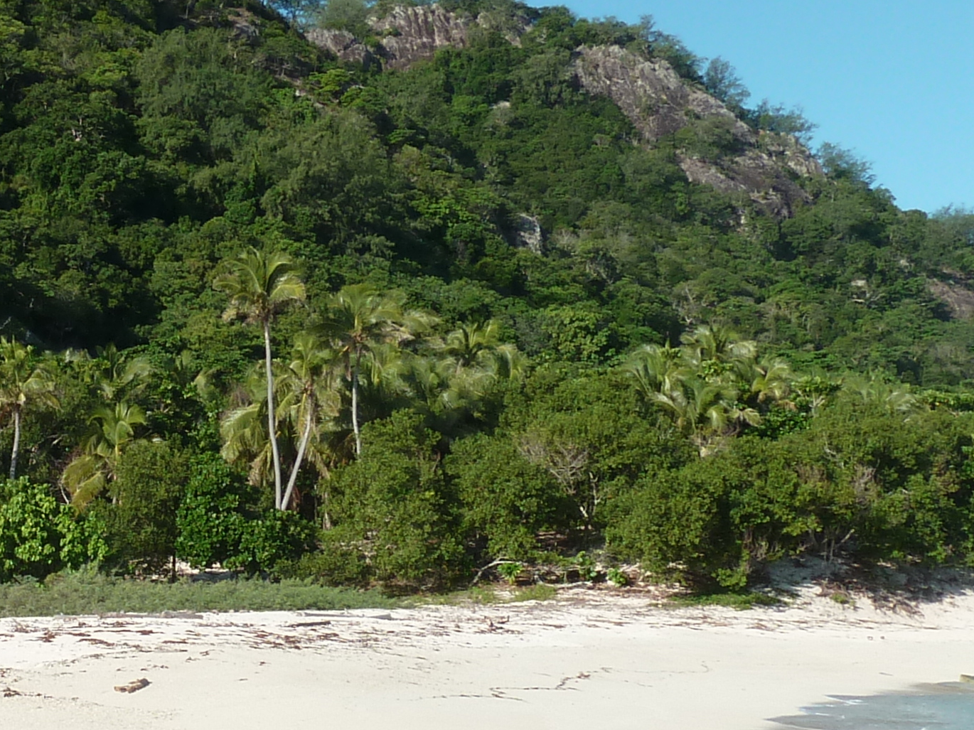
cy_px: 399
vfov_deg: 20.2
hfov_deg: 25.6
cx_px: 36
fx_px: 2054
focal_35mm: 73
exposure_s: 1/400
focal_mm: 4.1
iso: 80
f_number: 4.5
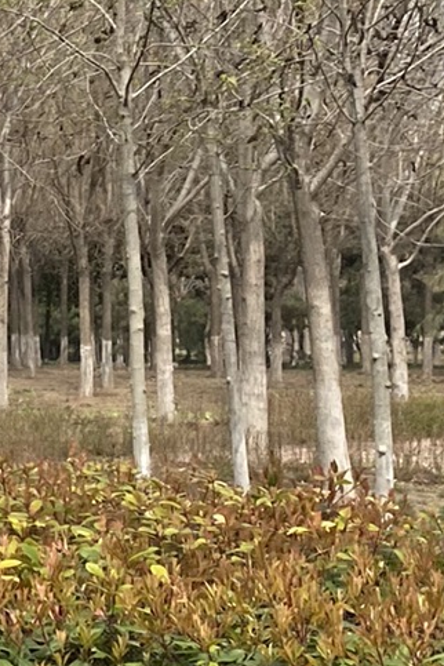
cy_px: 159
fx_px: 2072
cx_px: -520
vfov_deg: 18.1
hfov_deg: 10.9
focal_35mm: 112
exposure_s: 1/1629
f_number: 1.8
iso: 32
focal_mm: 4.25
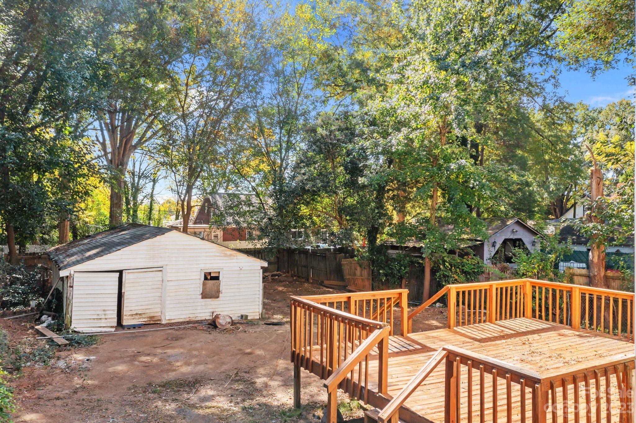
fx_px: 494
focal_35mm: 28
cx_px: 318
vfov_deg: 46.4
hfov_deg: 65.5
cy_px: 212
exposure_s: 1/320
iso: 100
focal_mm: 10.26
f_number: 5
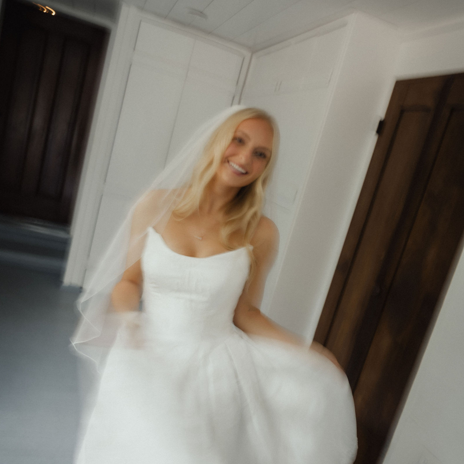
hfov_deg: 51.1
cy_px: 252
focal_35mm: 32
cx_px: 232
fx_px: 485
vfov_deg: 51.0
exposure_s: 1/10
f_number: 5
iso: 320
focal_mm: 25
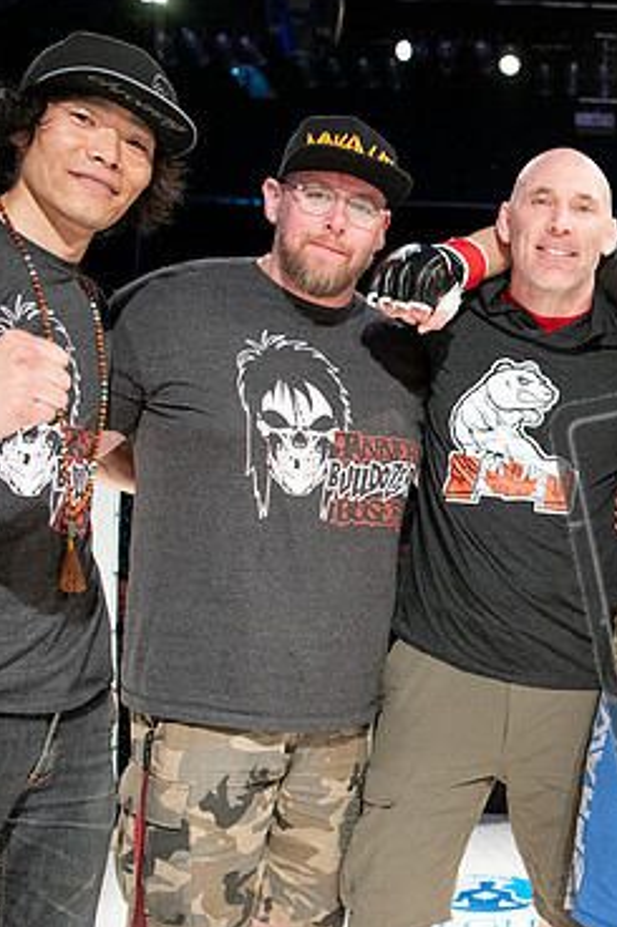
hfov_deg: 28.6
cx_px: 657
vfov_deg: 45.3
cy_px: 542
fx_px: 1106
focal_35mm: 43
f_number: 2.8
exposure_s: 1/1000
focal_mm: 24
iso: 1600
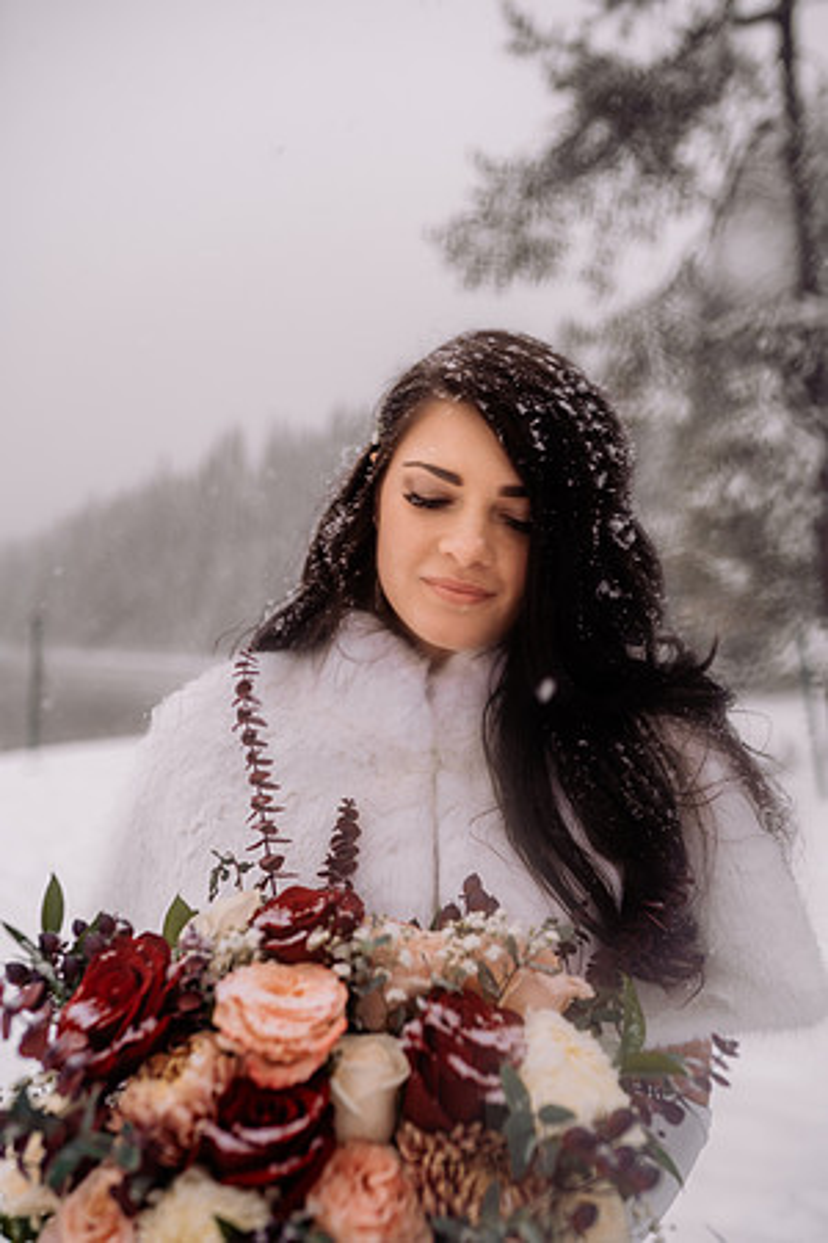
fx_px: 1207
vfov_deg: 54.4
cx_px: 414
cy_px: 622
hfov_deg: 37.9
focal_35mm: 35
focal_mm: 35
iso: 100
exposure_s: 1/200
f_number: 2.5
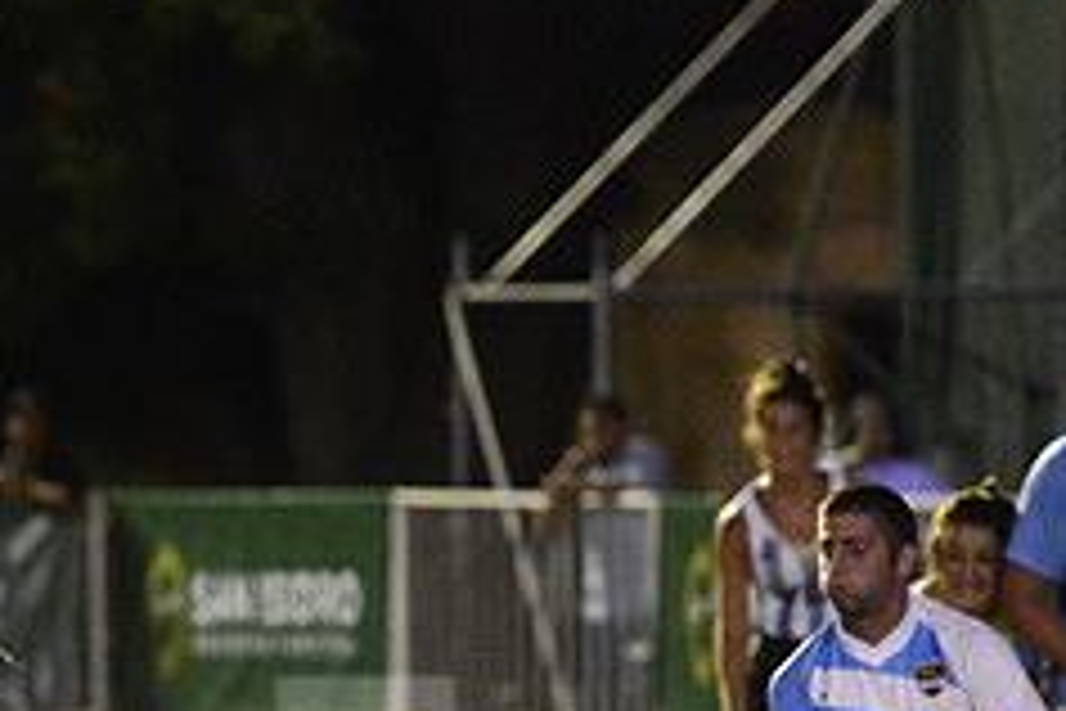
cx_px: 81
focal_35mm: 404
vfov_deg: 3.4
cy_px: 812
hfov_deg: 5.1
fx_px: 11962
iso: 6400
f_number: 2.8
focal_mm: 165
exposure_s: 1/400
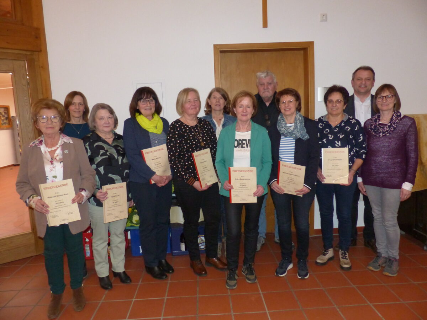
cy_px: 160
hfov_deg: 69.4
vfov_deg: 54.9
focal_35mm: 25
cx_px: 214
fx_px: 308
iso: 400
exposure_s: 1/60
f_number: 2.8
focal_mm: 4.5
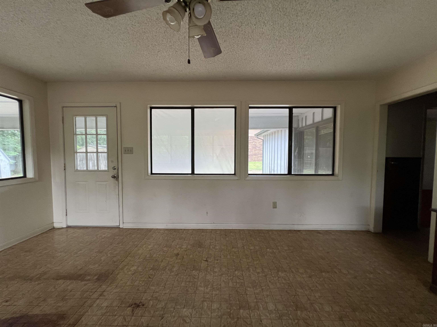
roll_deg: +1.1
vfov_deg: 89.9
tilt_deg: -1.7
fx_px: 164
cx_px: 218
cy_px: 164
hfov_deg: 106.2
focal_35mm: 13
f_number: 1.8
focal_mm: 1.57
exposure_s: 1/99
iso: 160
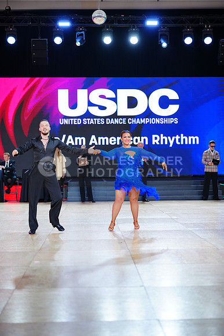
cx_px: 112
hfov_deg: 21.6
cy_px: 168
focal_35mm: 63
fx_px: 588
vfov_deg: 31.9
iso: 320
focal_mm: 63
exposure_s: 1/400
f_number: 2
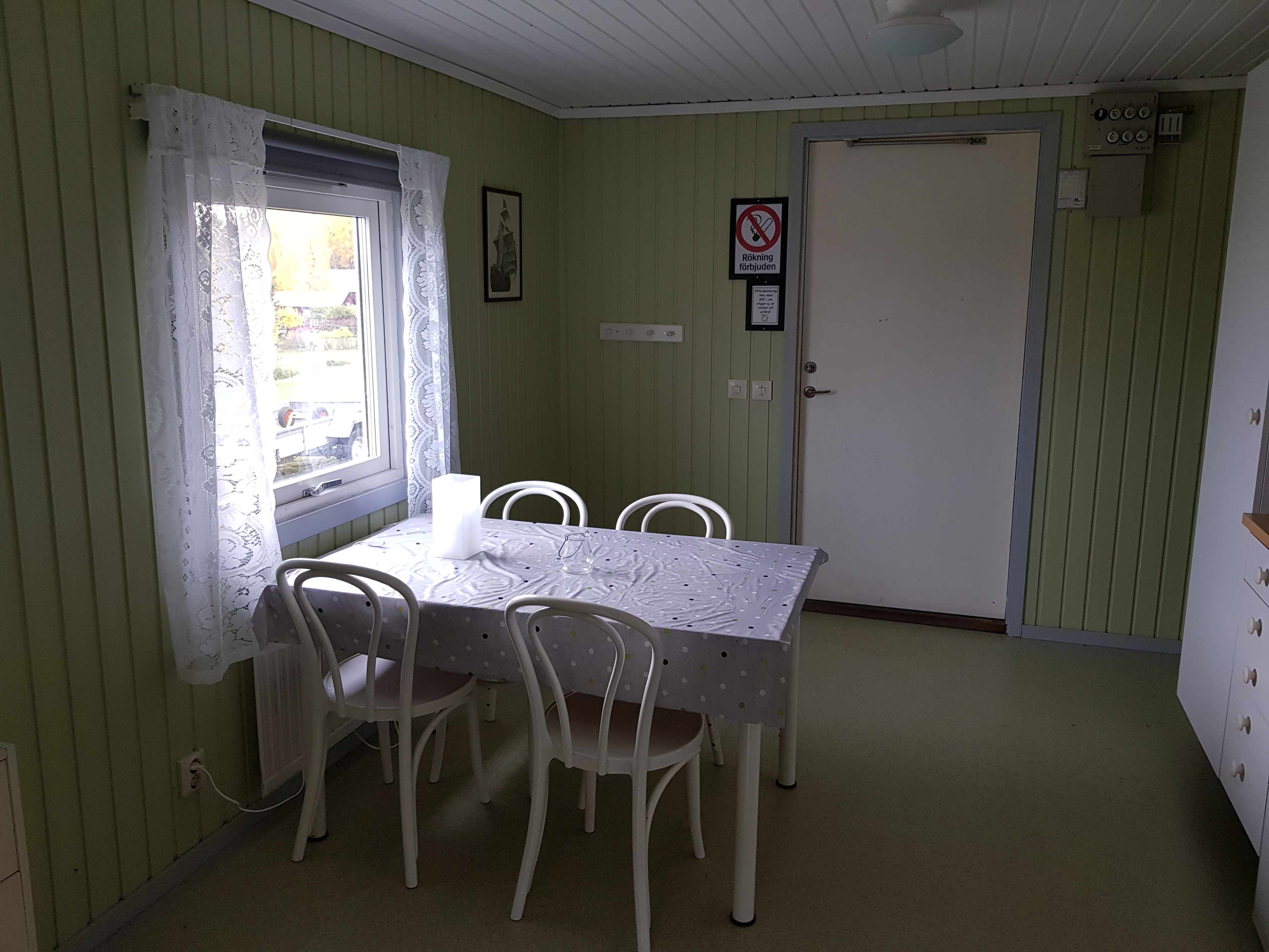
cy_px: 476
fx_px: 953
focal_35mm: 26
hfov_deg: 67.3
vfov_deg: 53.1
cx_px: 634
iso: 100
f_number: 1.7
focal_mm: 4.2
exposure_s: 1/60
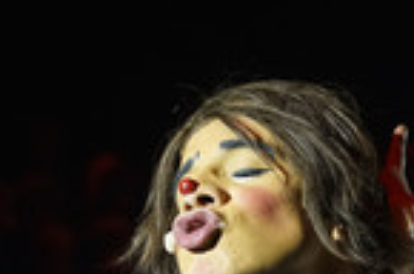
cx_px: 267
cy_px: 411
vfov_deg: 5.1
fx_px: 3041
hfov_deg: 7.8
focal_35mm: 265
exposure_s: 1/500
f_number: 5
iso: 1600
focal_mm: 85
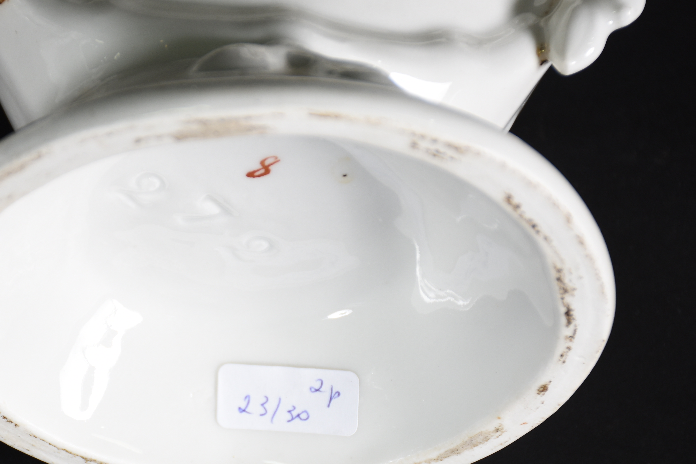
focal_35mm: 226
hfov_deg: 9.1
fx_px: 4367
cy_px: 356
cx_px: 231
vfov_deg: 6.1
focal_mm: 85
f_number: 5.6
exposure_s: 1/60
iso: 200
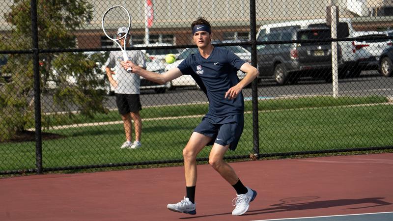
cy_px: 99
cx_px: 186
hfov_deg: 14.1
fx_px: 1586
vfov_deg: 8.0
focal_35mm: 152
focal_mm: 138
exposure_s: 1/2000
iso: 320
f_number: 5.6
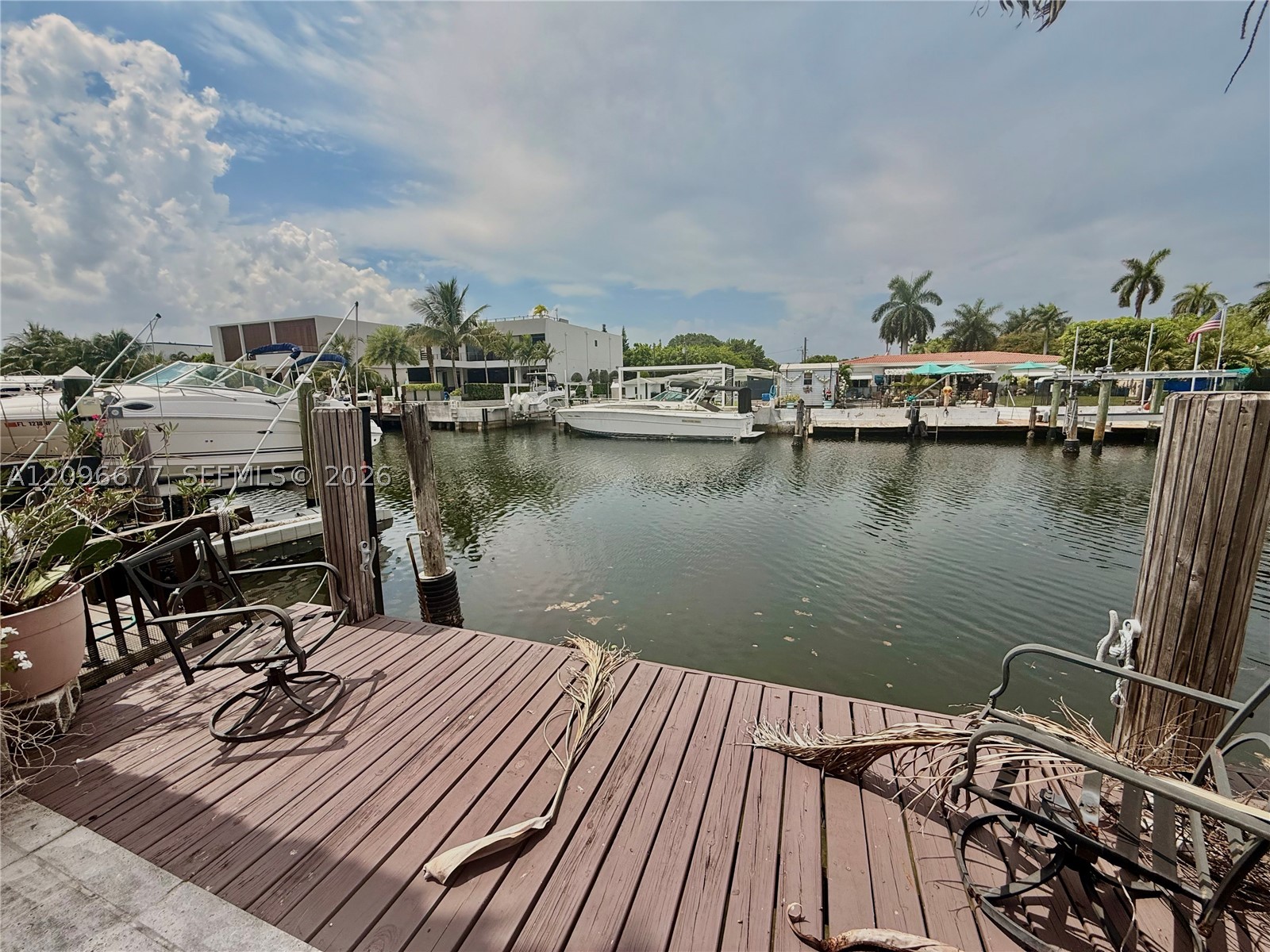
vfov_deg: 85.7
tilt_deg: -8.6
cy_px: 476
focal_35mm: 14
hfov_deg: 102.1
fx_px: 514
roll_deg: +2.1
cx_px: 635
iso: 50
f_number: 2.2
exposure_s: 1/2092
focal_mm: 2.22
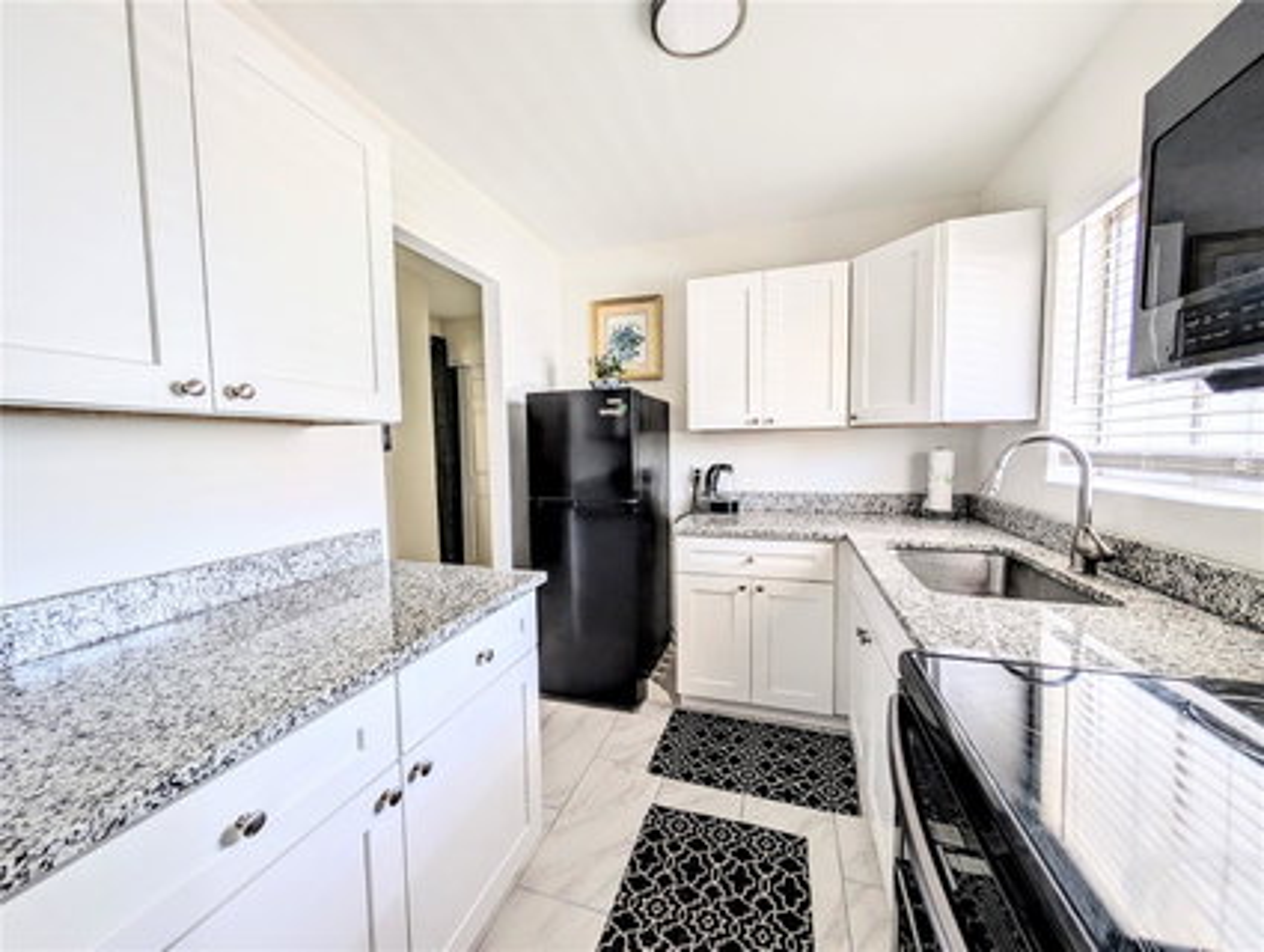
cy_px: 476
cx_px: 632
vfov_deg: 94.6
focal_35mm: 12
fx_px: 439
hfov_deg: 110.5
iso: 36
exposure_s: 1/41.3
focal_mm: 2.02
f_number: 1.7
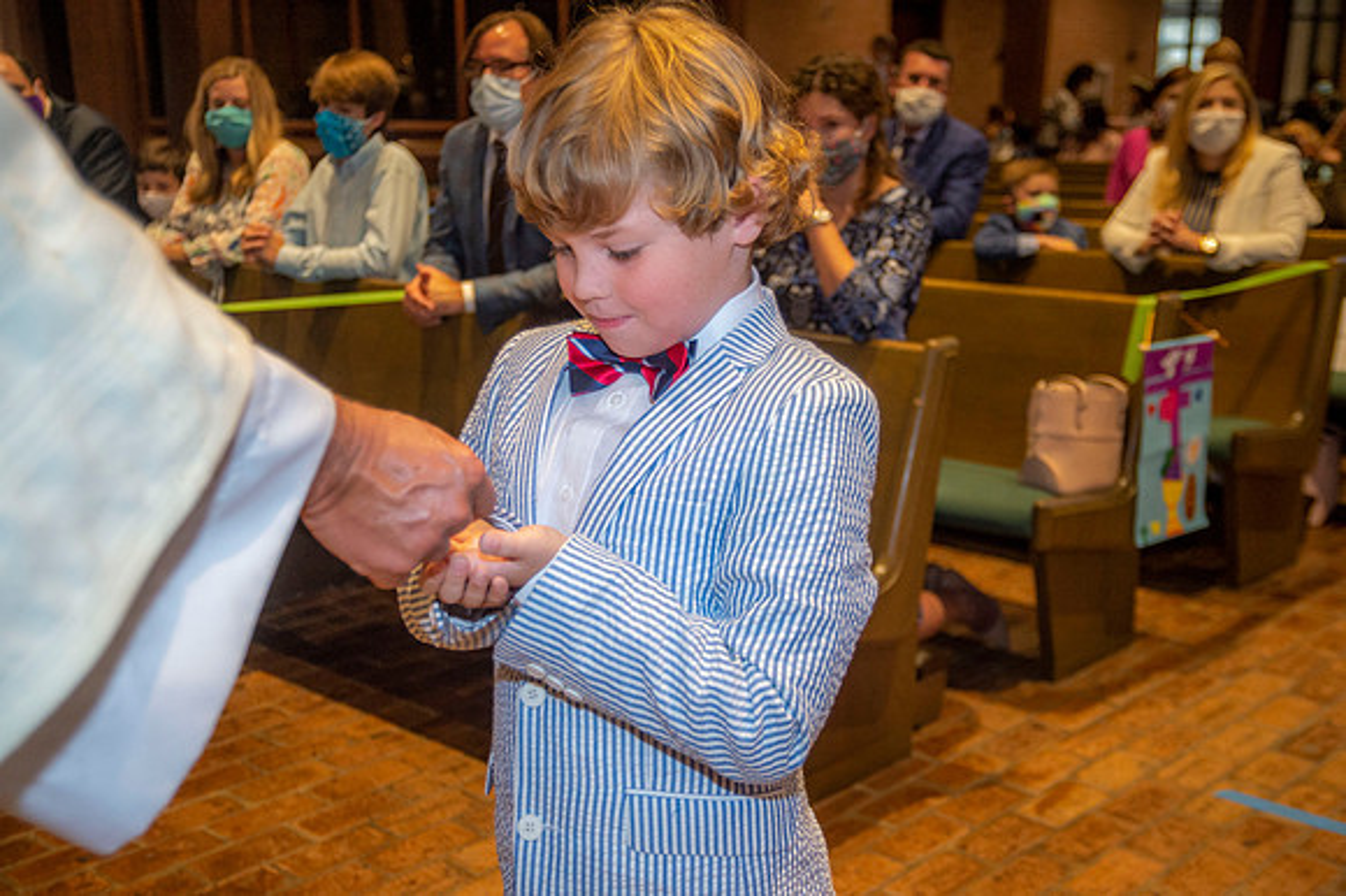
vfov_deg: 29.8
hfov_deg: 43.6
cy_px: 448
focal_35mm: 45
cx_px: 673
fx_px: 1681
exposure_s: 1/125
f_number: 4.5
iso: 1600
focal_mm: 45
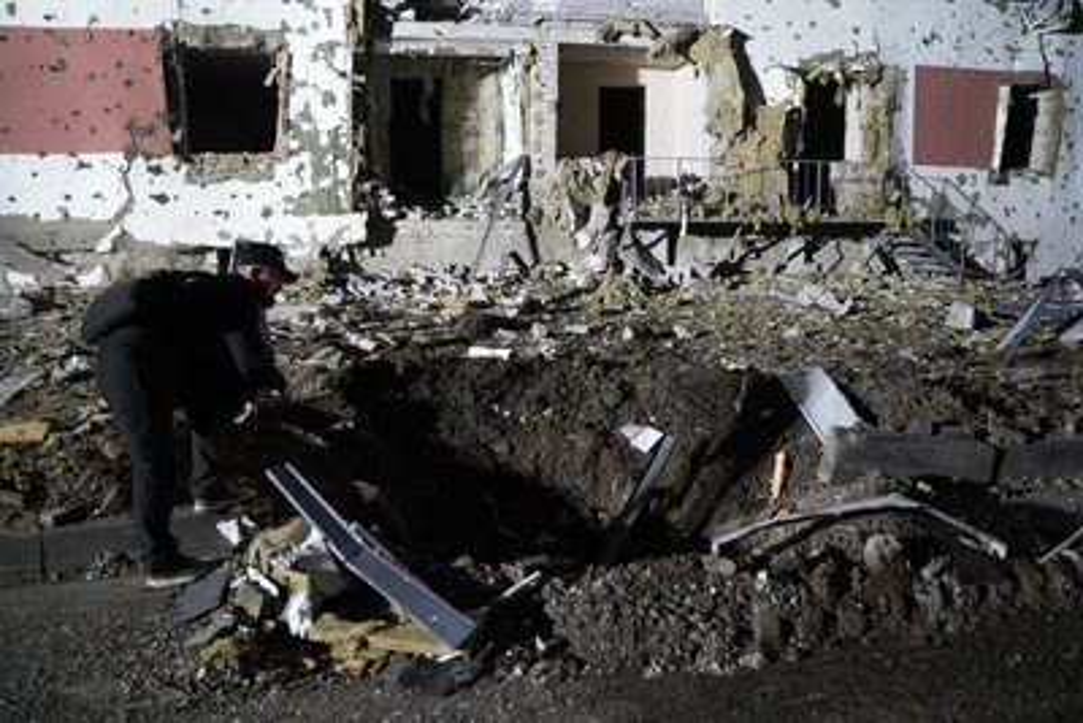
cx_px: 542
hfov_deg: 65.5
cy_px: 362
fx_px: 843
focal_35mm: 28
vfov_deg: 46.4
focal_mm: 28
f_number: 2.8
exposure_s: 1/160
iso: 4000
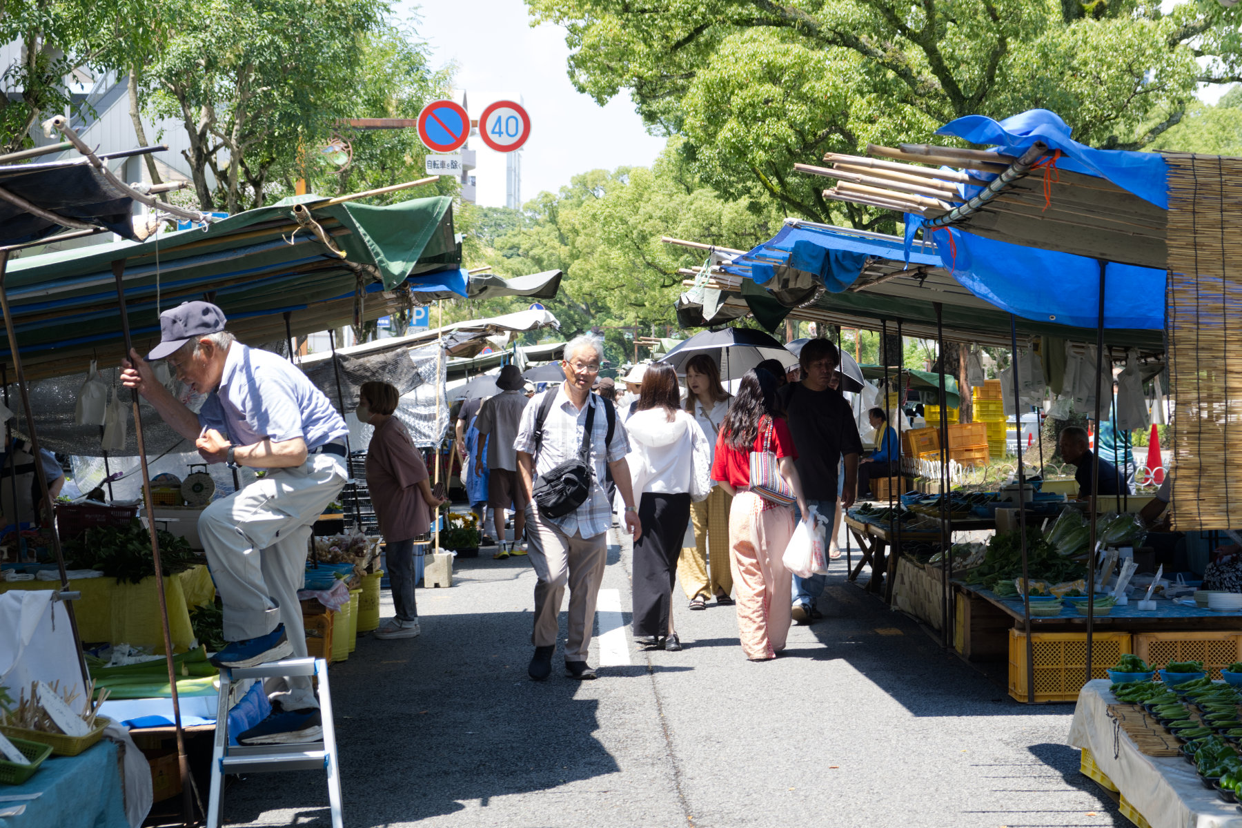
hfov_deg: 36.9
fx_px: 1863
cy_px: 414
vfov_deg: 25.1
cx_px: 621
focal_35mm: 54
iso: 125
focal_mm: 35.8
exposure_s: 1/110
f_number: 5
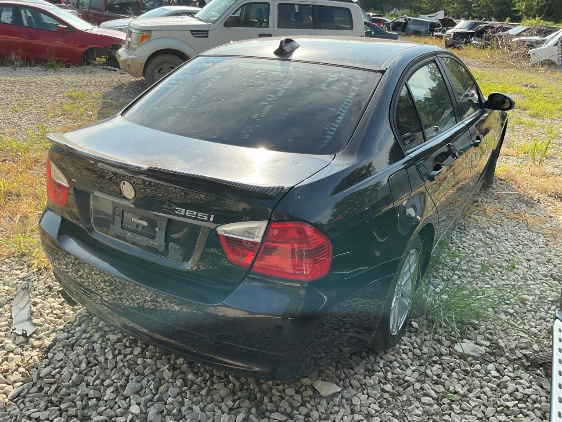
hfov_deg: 61.7
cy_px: 211
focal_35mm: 29
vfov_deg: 48.2
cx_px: 281
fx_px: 471
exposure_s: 1/804
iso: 16
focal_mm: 3
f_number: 1.8
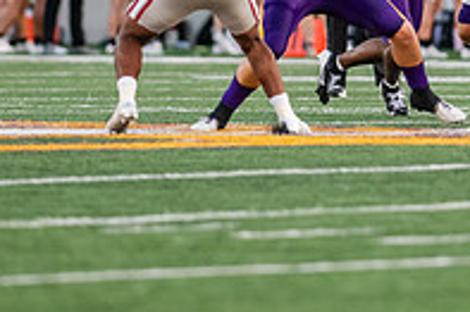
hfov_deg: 2.3
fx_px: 11518
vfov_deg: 1.6
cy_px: -73
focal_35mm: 883
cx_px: 377
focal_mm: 300
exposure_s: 1/1000
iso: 2500
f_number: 3.2
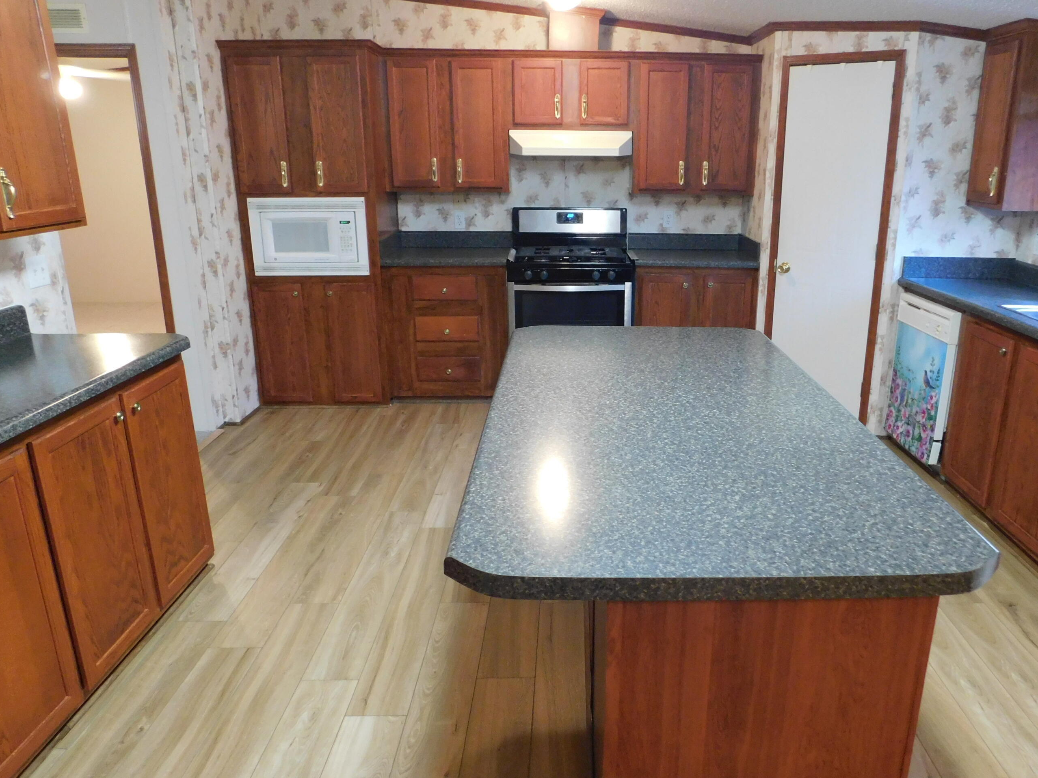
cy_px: 398
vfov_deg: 51.3
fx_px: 810
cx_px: 593
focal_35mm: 27
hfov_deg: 65.0
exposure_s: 1/15
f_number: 3
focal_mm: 4
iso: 400
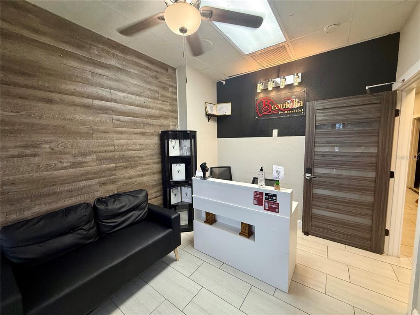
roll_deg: +0.8
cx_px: 210
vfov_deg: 85.7
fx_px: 170
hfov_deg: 102.1
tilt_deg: -5.0
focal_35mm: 14
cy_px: 158
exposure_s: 1/120
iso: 250
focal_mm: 2.22
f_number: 2.2
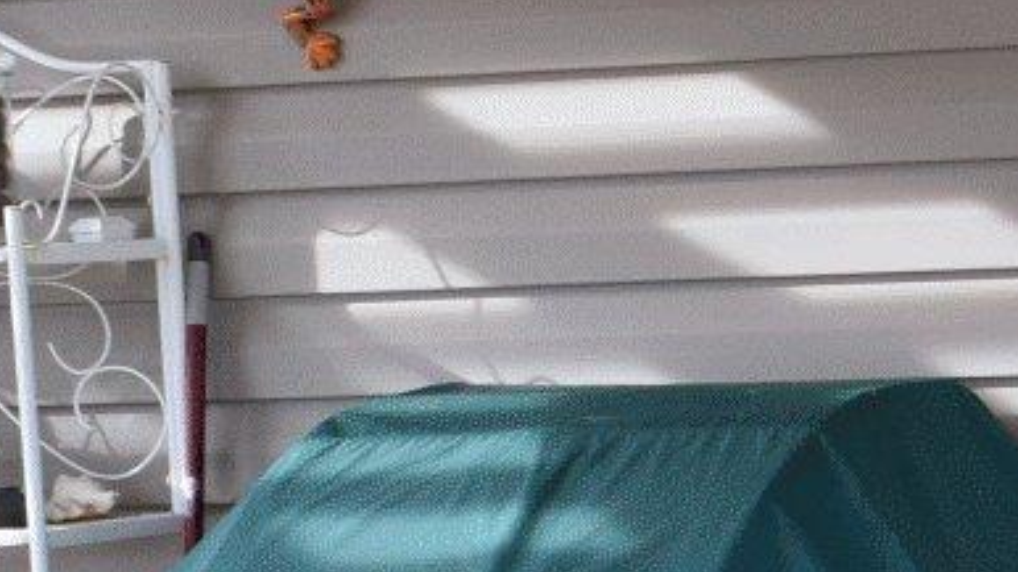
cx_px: 2242
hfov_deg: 10.8
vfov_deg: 6.9
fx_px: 4750
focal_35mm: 176
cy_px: 619
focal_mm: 18
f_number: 6.3
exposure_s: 1/160
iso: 400
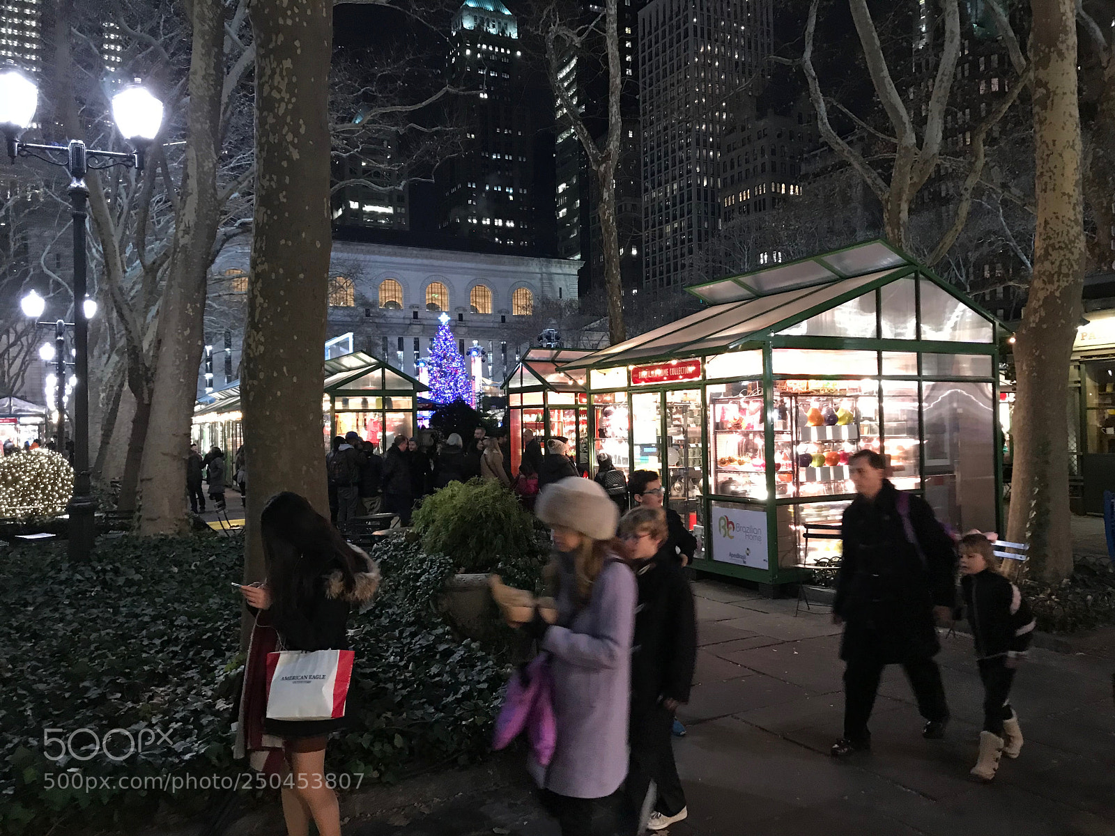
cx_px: 558
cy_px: 418
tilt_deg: +1.0
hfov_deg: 63.4
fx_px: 902
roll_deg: +1.1
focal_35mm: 28
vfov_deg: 49.7
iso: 100
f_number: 1.8
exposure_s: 1/7
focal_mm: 3.99
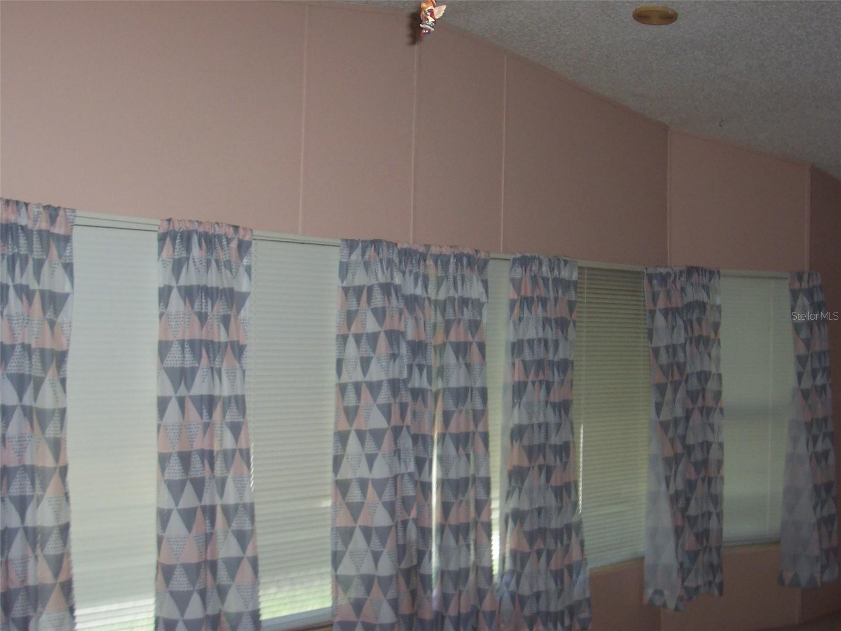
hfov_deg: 41.2
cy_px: 316
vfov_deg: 31.5
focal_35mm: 46
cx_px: 420
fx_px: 1118
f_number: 3
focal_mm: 7
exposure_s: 1/60
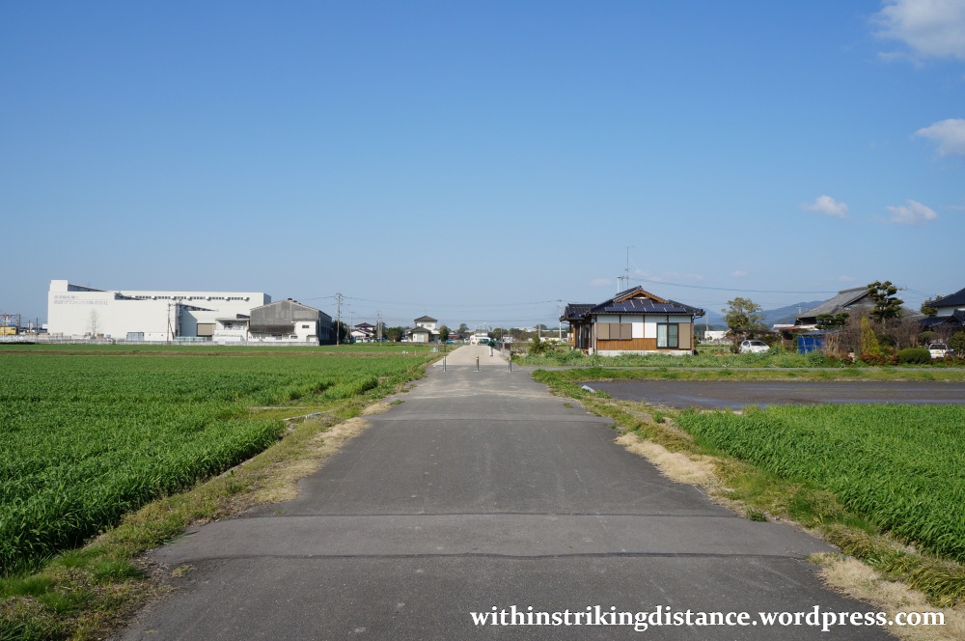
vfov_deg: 43.5
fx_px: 803
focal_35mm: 30
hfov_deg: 62.0
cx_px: 482
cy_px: 320
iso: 200
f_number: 13
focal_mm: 20
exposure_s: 1/320
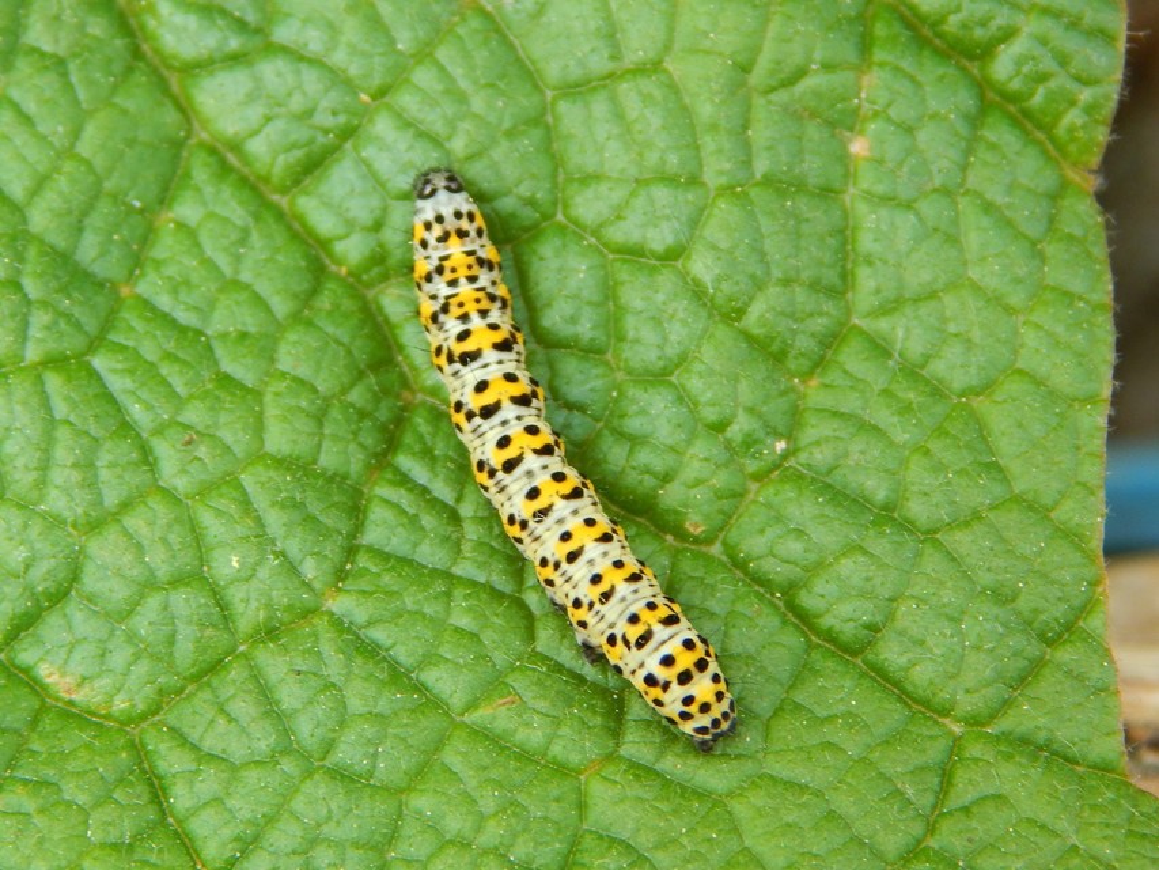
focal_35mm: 114
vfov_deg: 13.0
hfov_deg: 17.3
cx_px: 580
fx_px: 3817
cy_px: 435
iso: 140
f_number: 4.6
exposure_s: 1/30
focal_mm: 20.5
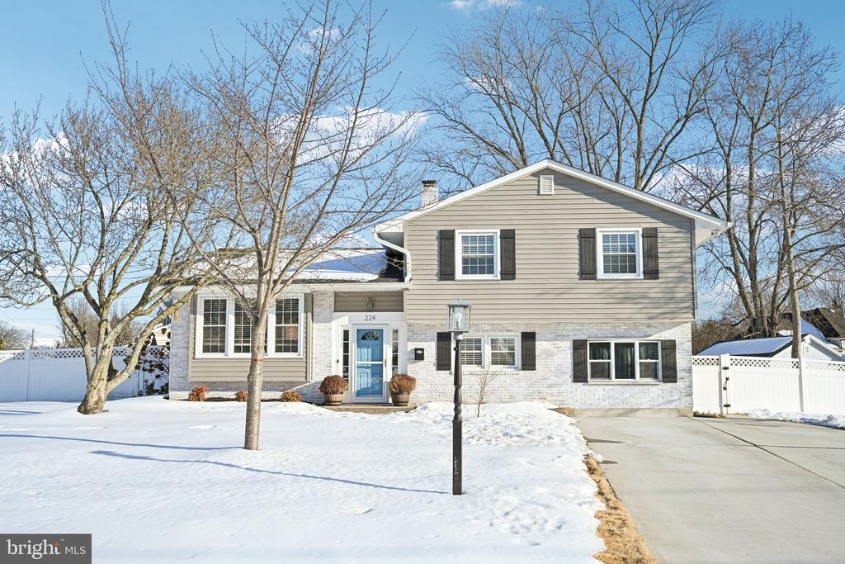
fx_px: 704
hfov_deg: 61.9
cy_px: 282
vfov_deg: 43.6
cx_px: 422
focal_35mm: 30
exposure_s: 1/1000
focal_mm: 30
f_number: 8
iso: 400
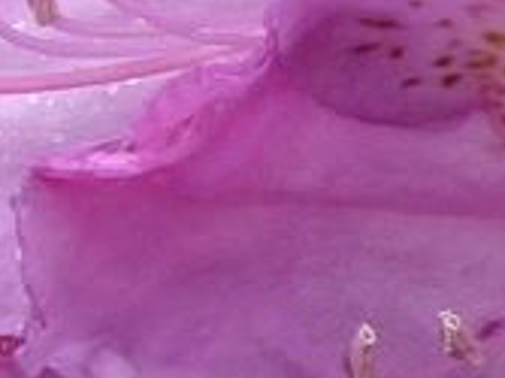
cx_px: 1037
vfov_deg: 3.0
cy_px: -79
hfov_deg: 3.9
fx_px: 7318
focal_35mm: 502
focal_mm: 9.9
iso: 80
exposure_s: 1/100
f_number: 3.1
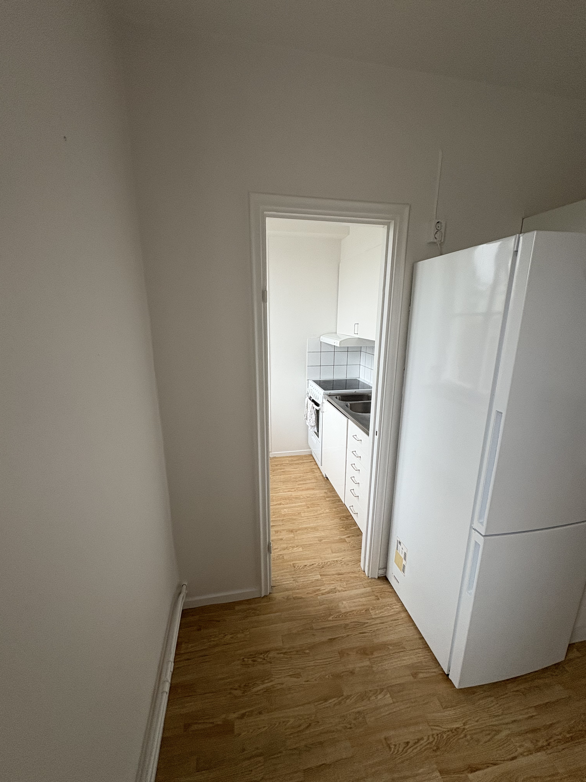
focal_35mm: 14
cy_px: 391
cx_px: 293
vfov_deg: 102.1
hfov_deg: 85.7
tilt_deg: -13.3
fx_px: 316
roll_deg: -0.2
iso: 200
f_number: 2.2
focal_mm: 2.22
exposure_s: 1/50
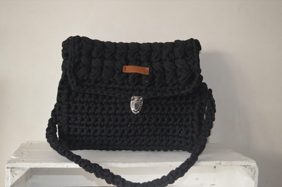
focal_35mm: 45
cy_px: 94
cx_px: 141
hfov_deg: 43.6
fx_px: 352
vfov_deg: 29.8
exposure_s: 1/60
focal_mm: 30
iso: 2000
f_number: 4.5
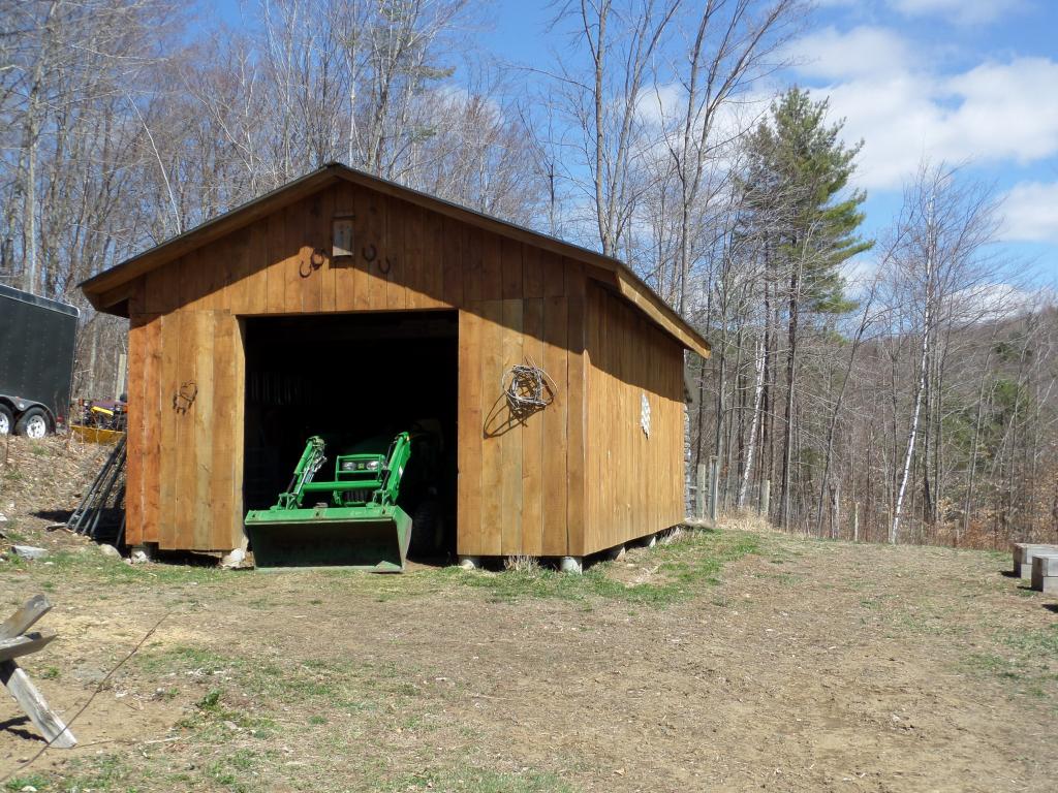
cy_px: 396
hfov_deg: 45.8
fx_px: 1253
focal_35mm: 41
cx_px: 529
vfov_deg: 35.1
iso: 100
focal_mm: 6.8
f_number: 3.6
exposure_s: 1/750
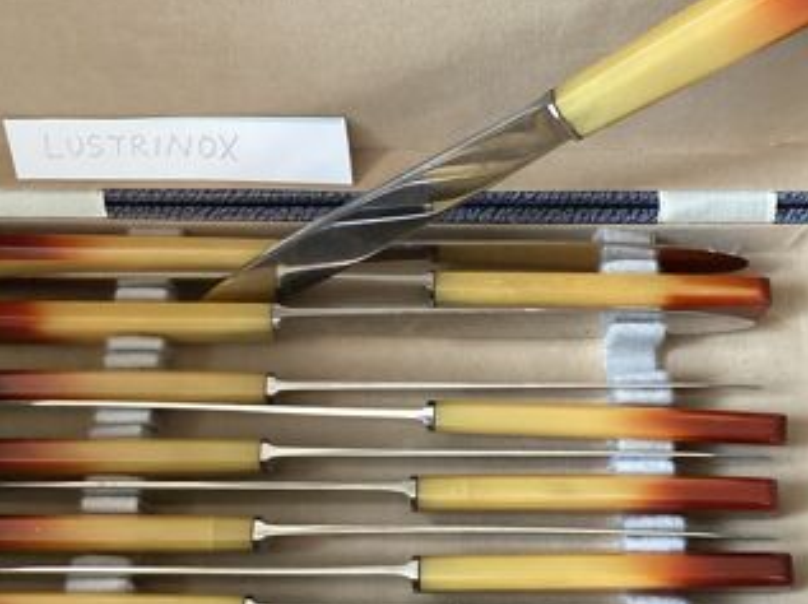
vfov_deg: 30.8
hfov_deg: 40.4
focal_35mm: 47
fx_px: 1096
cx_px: 444
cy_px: 280
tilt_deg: -67.8
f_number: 2.4
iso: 400
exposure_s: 1/40
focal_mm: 3.3
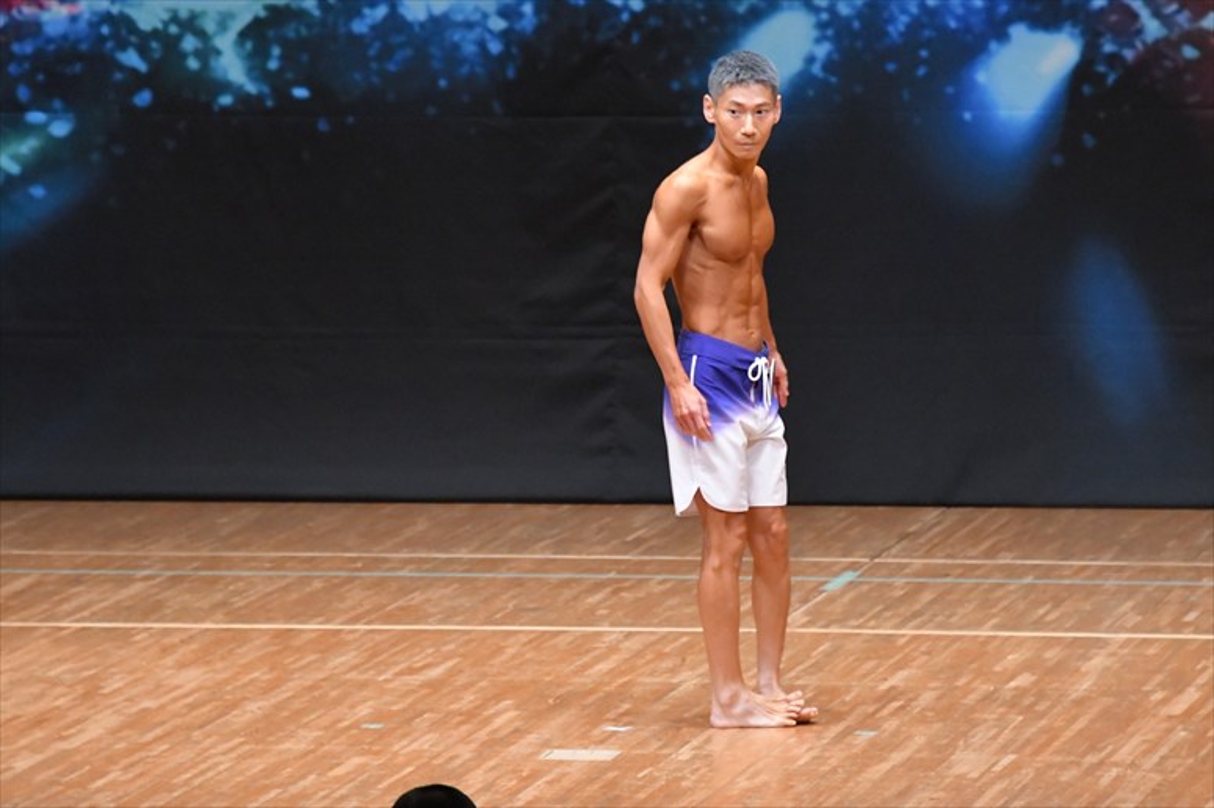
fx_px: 9606
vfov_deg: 4.8
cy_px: 404
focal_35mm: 285
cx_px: 607
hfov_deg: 7.2
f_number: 5.6
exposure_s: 1/400
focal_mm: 190
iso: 8000
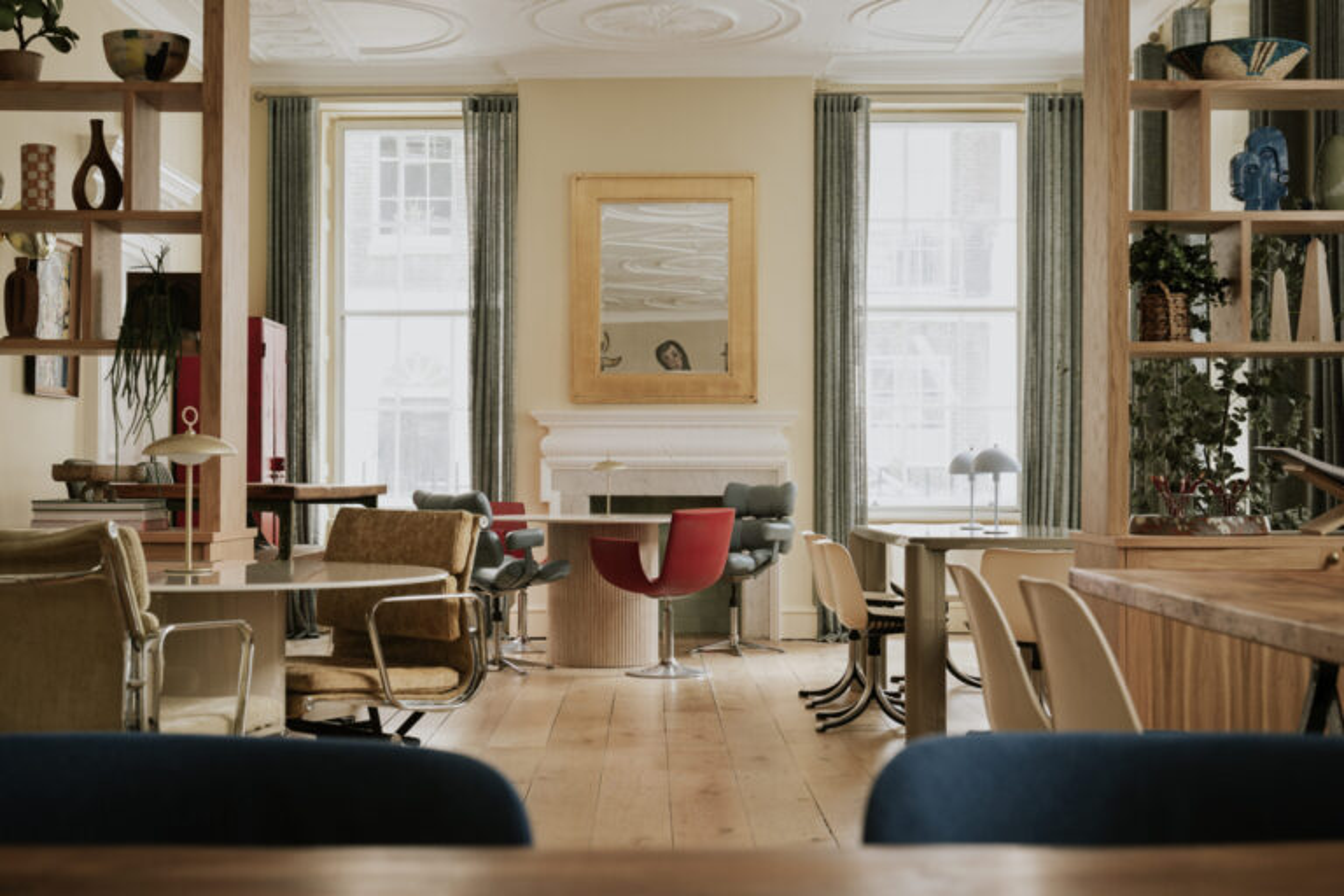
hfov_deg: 39.6
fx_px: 1867
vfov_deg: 27.0
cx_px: 672
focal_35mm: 50
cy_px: 448
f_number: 7.1
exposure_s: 1/13
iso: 320
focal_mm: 50
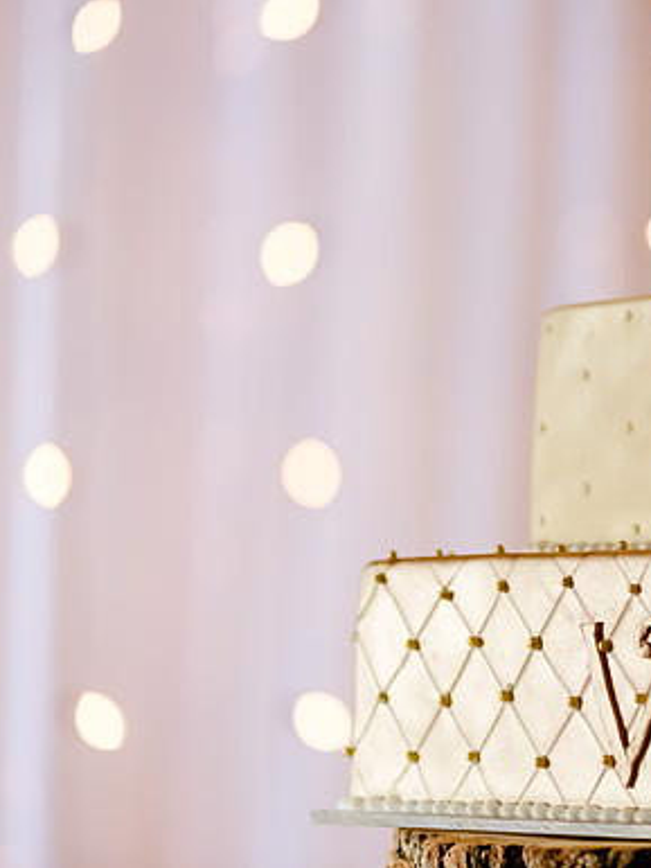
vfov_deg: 12.2
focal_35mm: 162
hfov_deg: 9.1
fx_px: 4060
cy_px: 430
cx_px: 580
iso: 2000
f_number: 3
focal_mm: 105
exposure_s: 1/500
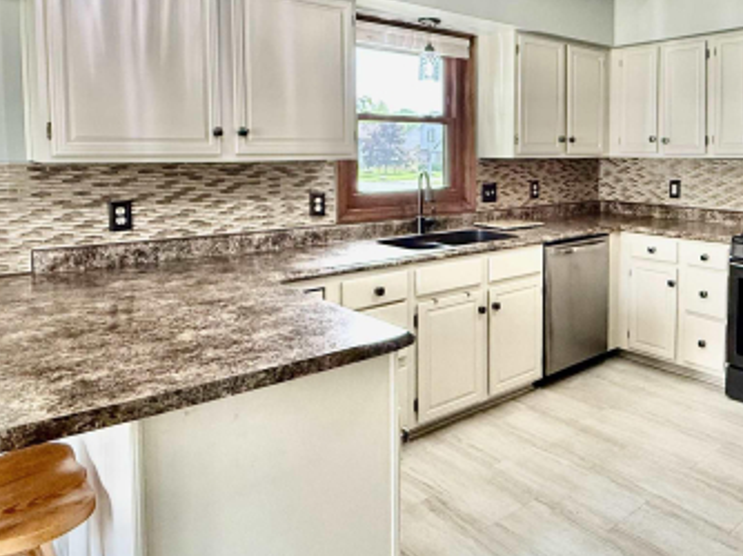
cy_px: 182
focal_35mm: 28
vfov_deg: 48.8
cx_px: 495
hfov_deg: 61.9
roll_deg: +0.1
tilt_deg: -2.2
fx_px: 601
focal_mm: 2.22
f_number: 2.2
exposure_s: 1/120
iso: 320
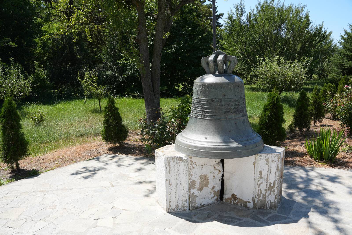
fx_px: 264
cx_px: 176
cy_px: 118
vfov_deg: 47.9
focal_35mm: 27
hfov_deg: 67.4
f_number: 8
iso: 100
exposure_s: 1/160
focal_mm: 18
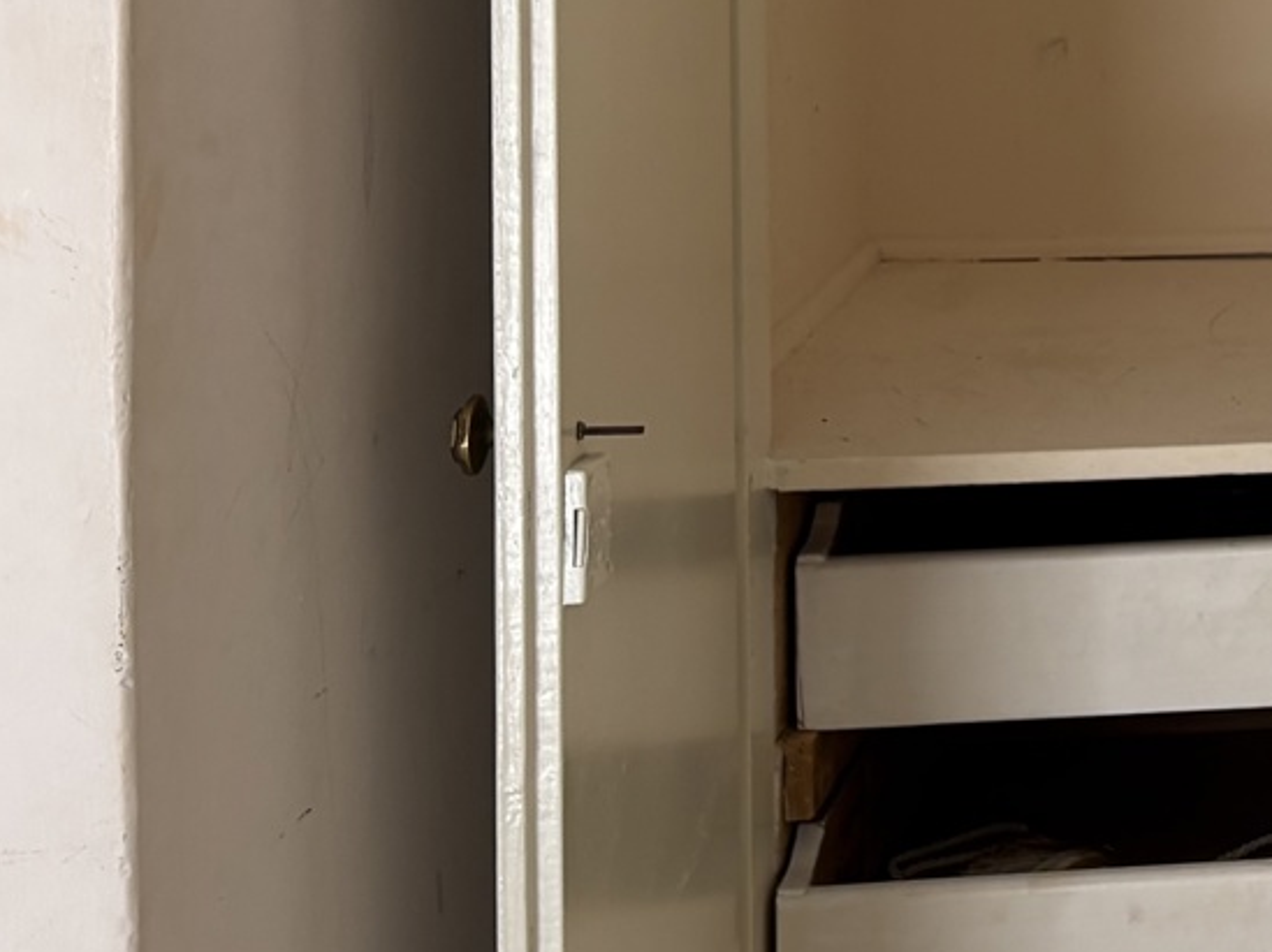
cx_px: 1974
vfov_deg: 15.4
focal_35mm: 91
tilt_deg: -1.5
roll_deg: +0.8
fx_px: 3342
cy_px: -310
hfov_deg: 18.7
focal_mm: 5.96
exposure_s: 1/121
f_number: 1.6
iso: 40
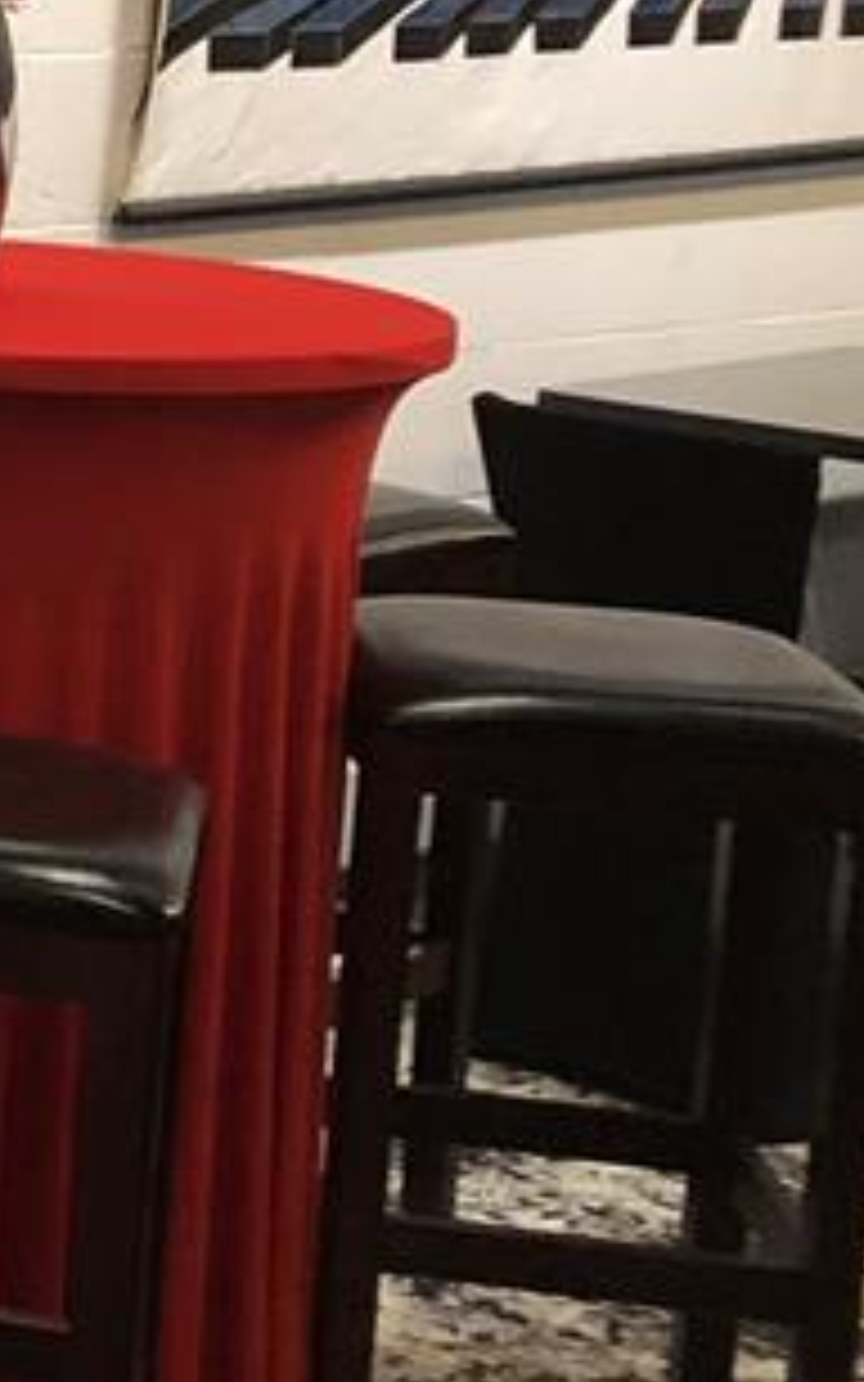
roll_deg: +0.2
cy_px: 378
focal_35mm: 99
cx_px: -1350
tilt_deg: -8.4
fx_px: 3728
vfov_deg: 20.9
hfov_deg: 10.8
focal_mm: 3.99
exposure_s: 1/15
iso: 64
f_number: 1.8
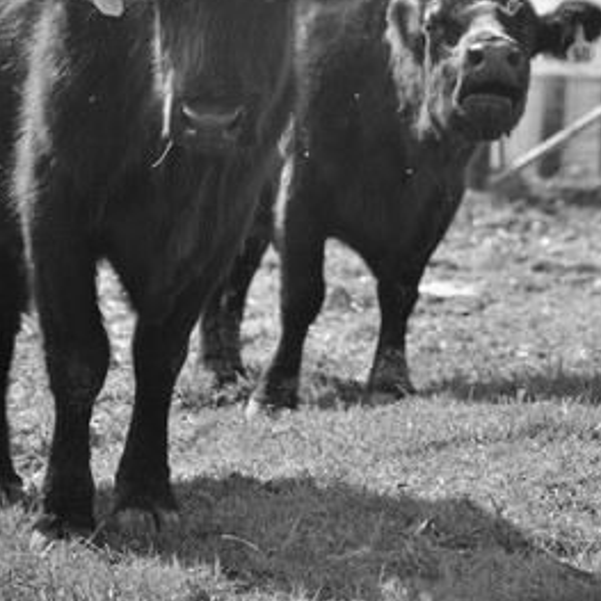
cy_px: 149
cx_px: 302
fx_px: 4000
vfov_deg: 8.6
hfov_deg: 8.6
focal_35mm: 204
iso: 400
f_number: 5.6
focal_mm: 105
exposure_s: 1/400
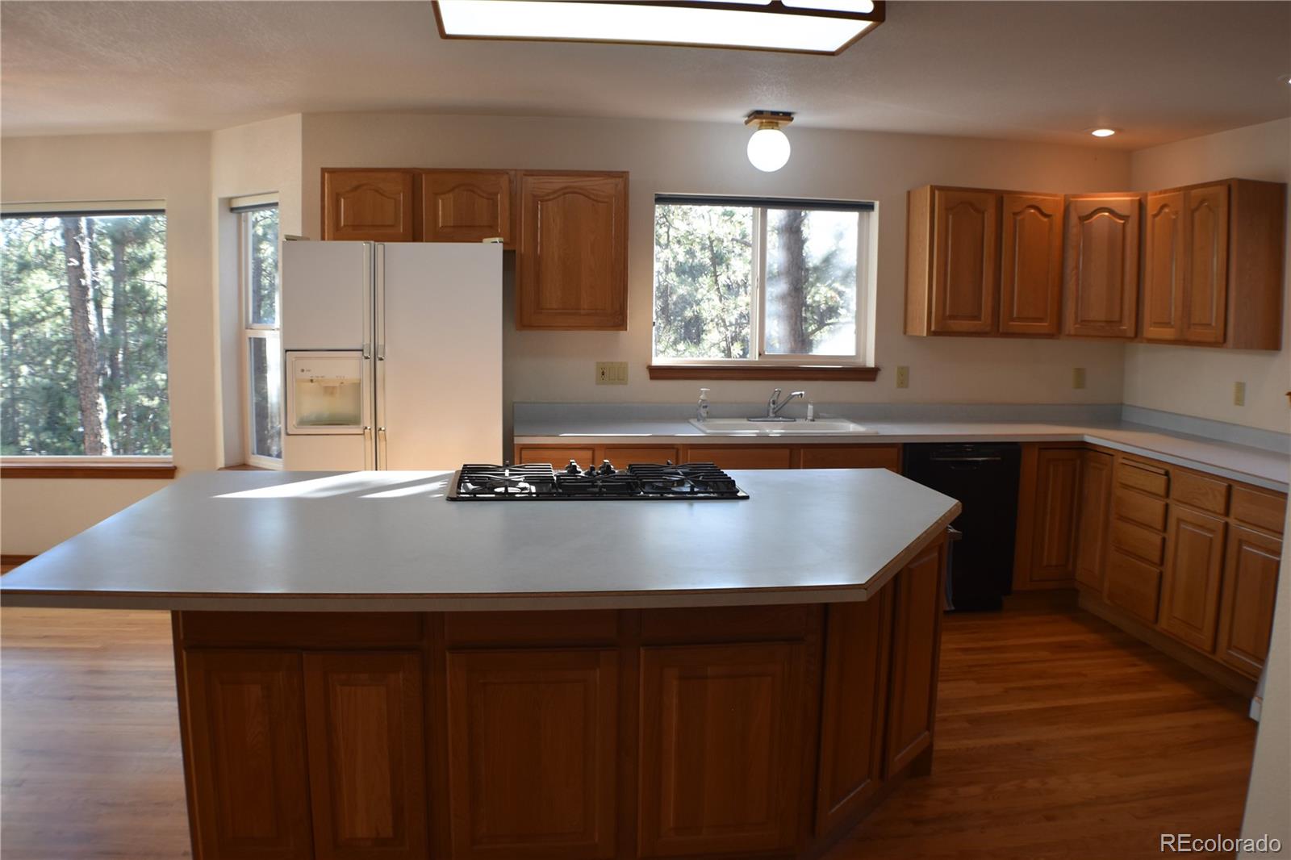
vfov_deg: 35.5
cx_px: 646
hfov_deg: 51.3
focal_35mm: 38
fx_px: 1344
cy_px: 430
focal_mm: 25
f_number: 4.5
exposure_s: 1/80
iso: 400
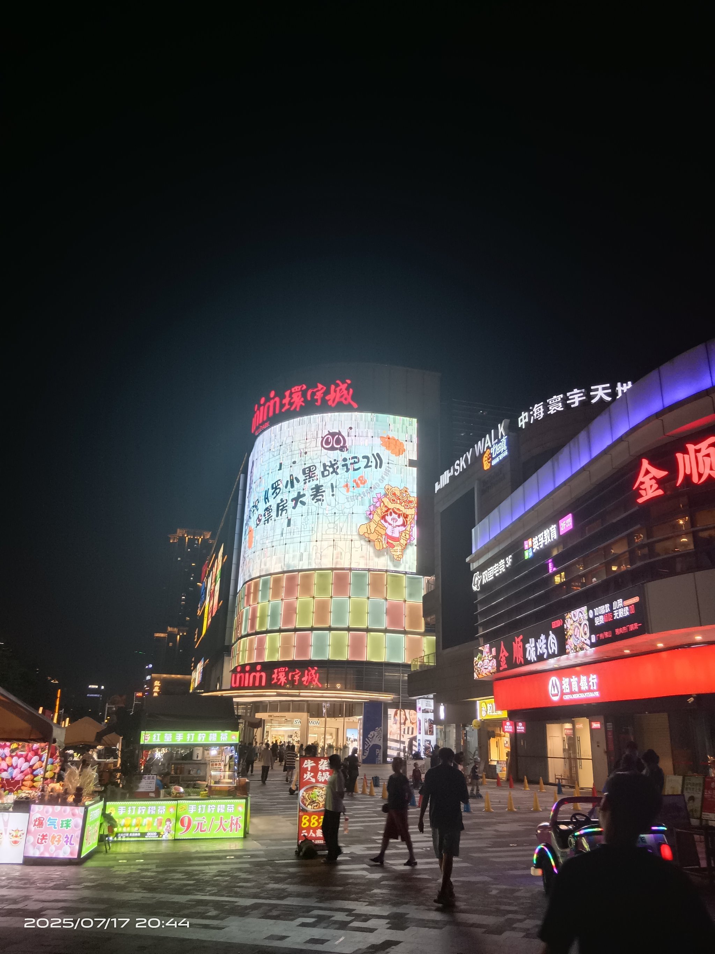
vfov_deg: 67.3
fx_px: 716
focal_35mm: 26
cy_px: 477
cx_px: 358
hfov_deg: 53.1
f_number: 1.8
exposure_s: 1/50
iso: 1089
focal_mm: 3.96
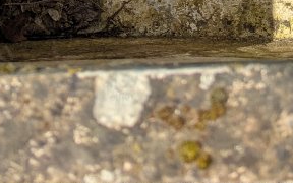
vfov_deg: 9.2
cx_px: 216
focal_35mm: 106
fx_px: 846
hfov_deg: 19.5
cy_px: -404
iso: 37
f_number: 1.85
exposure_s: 1/2632
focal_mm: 6.81
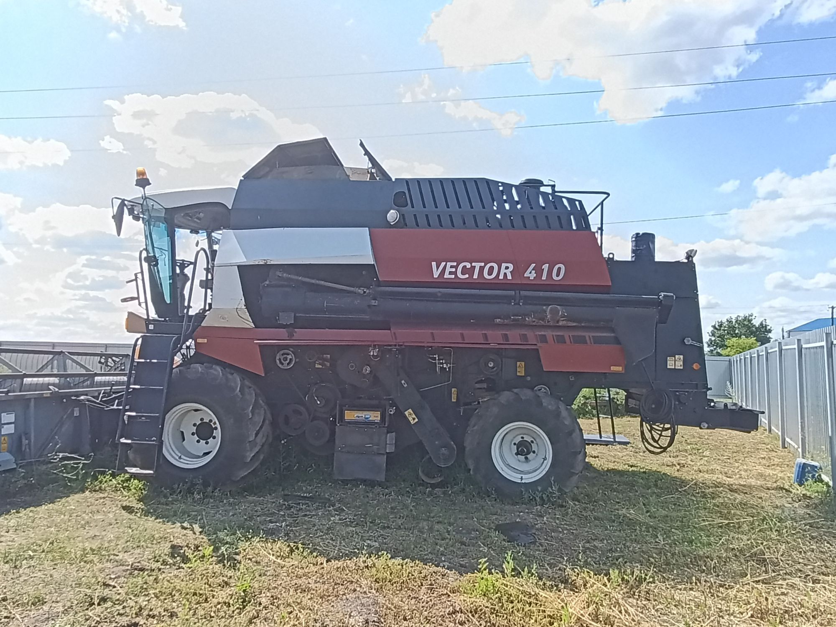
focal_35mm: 22
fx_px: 531
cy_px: 314
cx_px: 418
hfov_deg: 76.4
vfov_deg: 61.1
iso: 50
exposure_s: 1/538
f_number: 2.2
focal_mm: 1.65
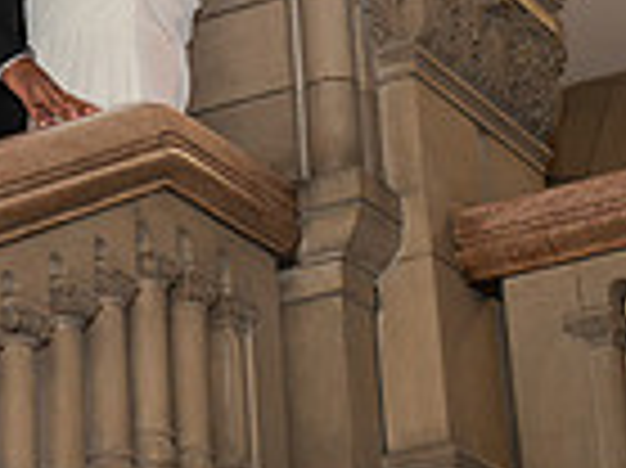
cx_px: 74
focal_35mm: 152
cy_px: 16
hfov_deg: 12.9
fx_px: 2746
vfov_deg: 9.7
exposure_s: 1/200
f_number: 3.5
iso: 1000
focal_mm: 35
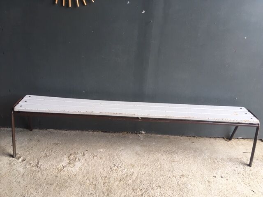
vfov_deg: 48.2
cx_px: 132
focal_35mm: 29
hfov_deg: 61.7
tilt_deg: -24.6
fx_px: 220
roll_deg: -4.5
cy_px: 98
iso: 25
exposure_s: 1/33
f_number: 2.2
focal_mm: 4.15
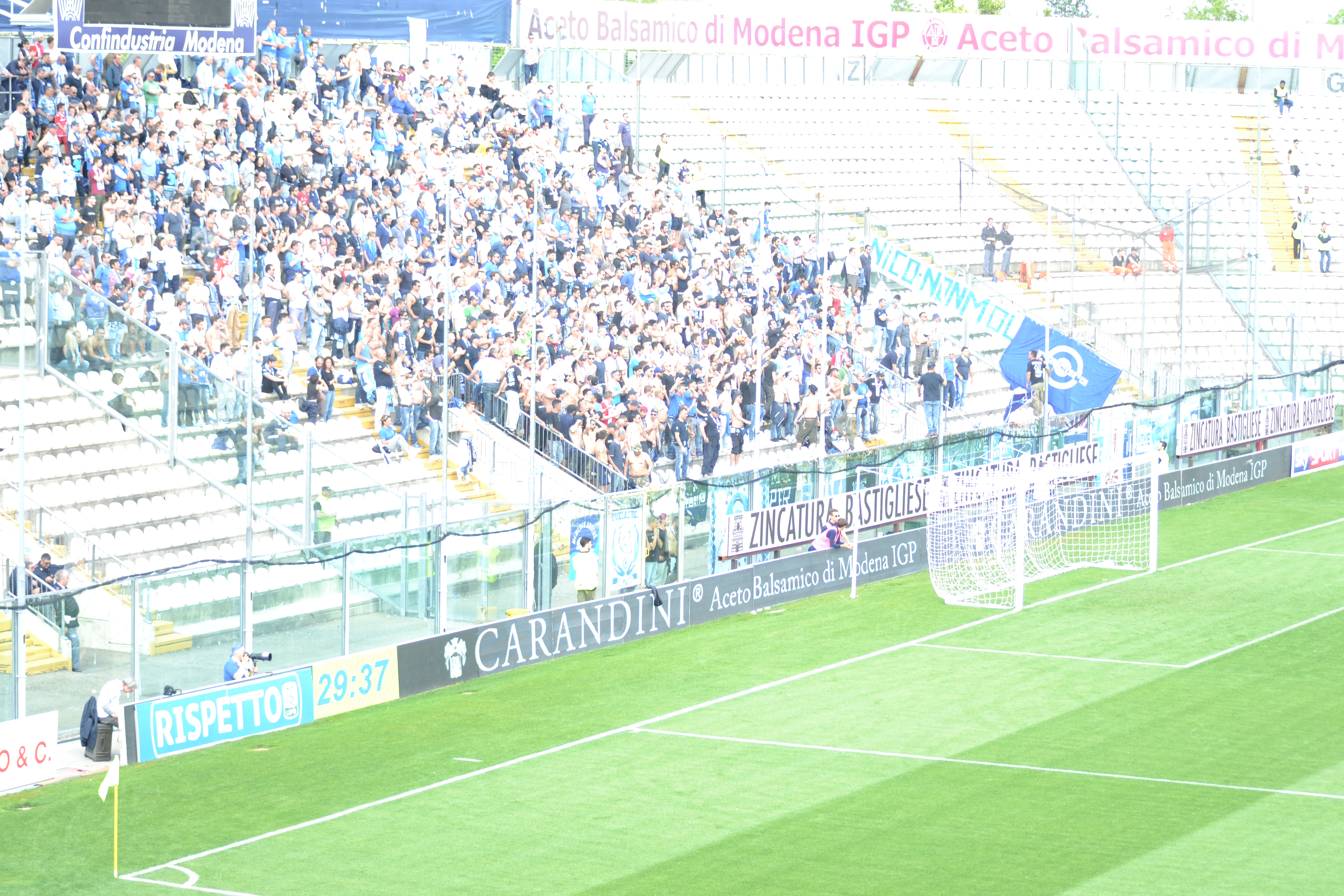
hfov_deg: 19.5
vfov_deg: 13.0
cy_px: 448
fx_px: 3920
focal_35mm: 105
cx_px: 672
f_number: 4
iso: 100
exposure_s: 1/60
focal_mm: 70
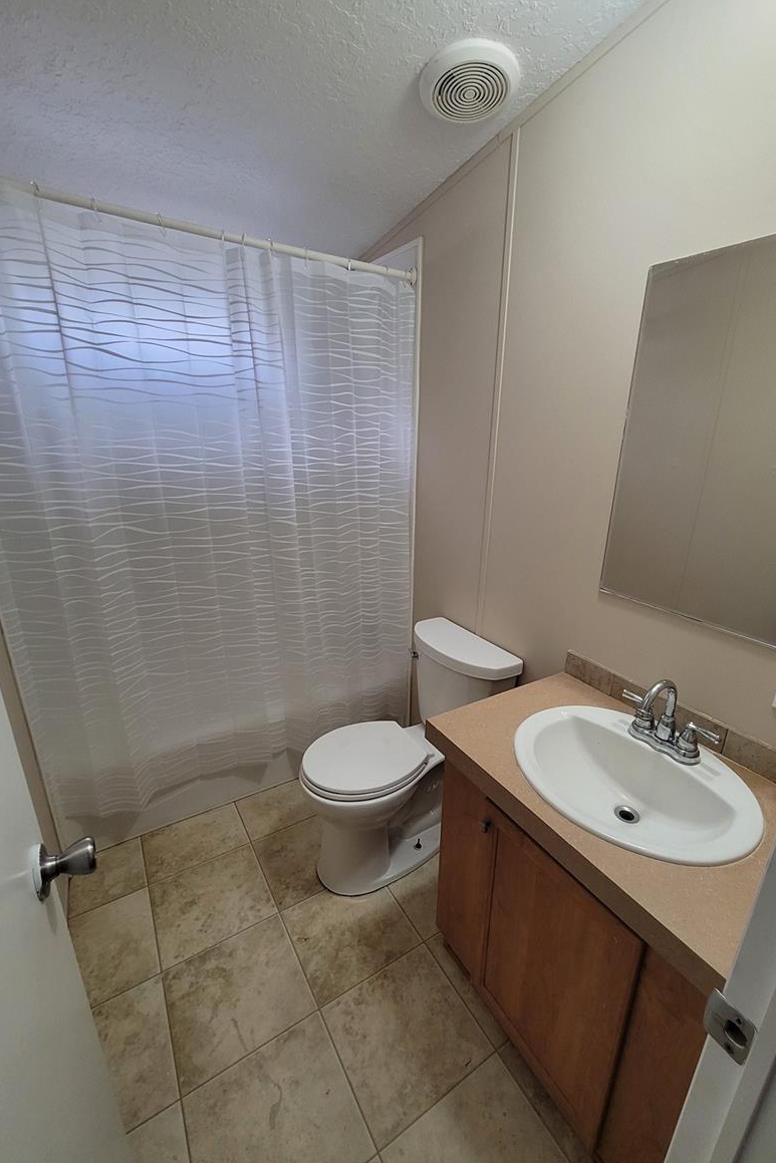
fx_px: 452
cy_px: 593
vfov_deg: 104.2
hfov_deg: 80.9
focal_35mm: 14
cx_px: 433
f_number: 2.2
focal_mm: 2.2
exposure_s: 1/60
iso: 320
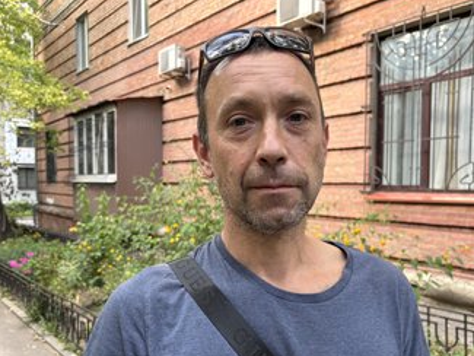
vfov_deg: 44.0
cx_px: 255
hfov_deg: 56.7
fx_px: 438
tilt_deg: -3.9
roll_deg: +0.0
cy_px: 209
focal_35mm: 32
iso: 50
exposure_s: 1/121
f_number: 1.6
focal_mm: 5.96
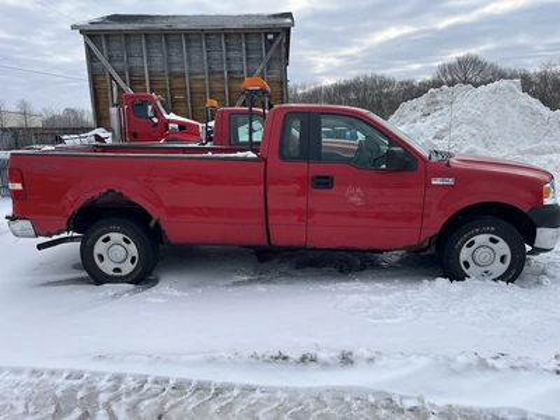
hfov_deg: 67.3
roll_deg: +0.7
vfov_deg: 53.1
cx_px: 280
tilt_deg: -9.7
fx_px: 421
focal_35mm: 26
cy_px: 210
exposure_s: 1/2309
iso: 50
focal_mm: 5.1
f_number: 1.6
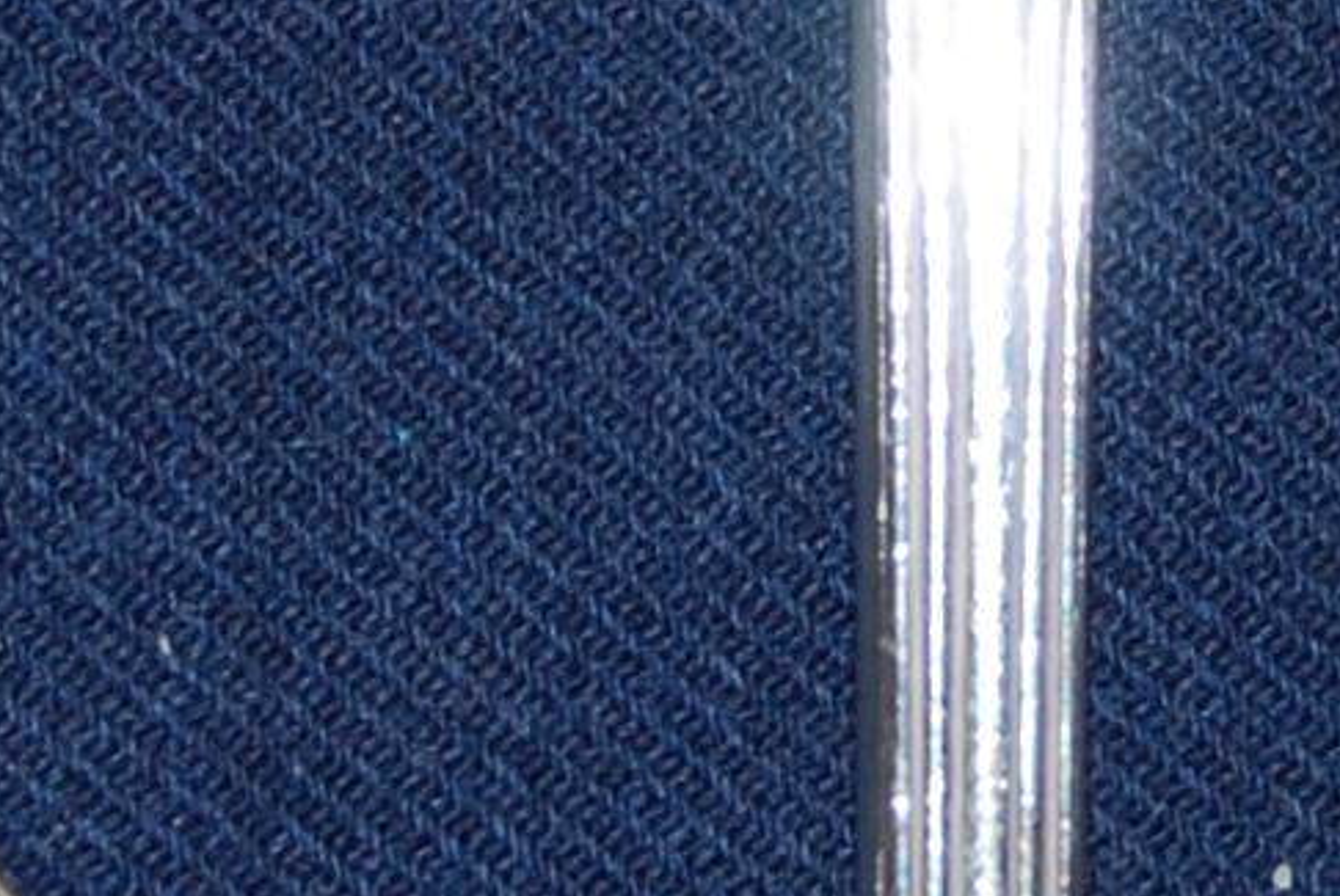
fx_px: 11586
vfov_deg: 4.4
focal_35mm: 311
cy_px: 105
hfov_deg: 6.6
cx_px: 772
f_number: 4
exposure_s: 1/60
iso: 200
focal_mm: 26
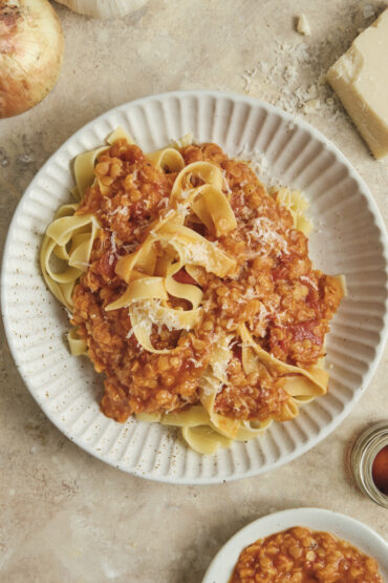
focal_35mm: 71
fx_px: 1148
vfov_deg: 28.5
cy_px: 292
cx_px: 194
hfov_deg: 19.2
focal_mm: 47.6
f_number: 9
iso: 200
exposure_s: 1/80
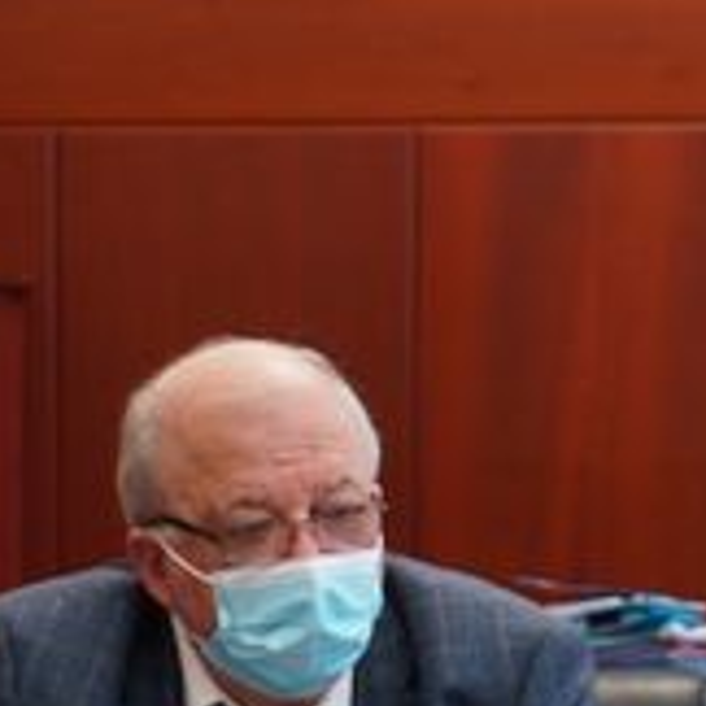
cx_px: 161
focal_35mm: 170
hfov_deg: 10.3
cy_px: 913
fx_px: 3925
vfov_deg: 10.1
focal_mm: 27
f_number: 4.5
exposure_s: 1/2
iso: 100
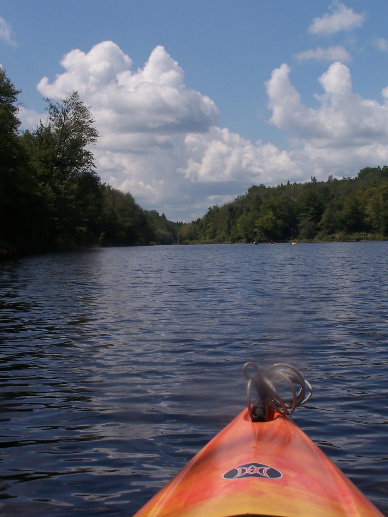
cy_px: 258
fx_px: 956
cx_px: 194
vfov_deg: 30.3
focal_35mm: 64
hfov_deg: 22.9
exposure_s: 1/800
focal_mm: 10.7
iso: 80
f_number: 6.3
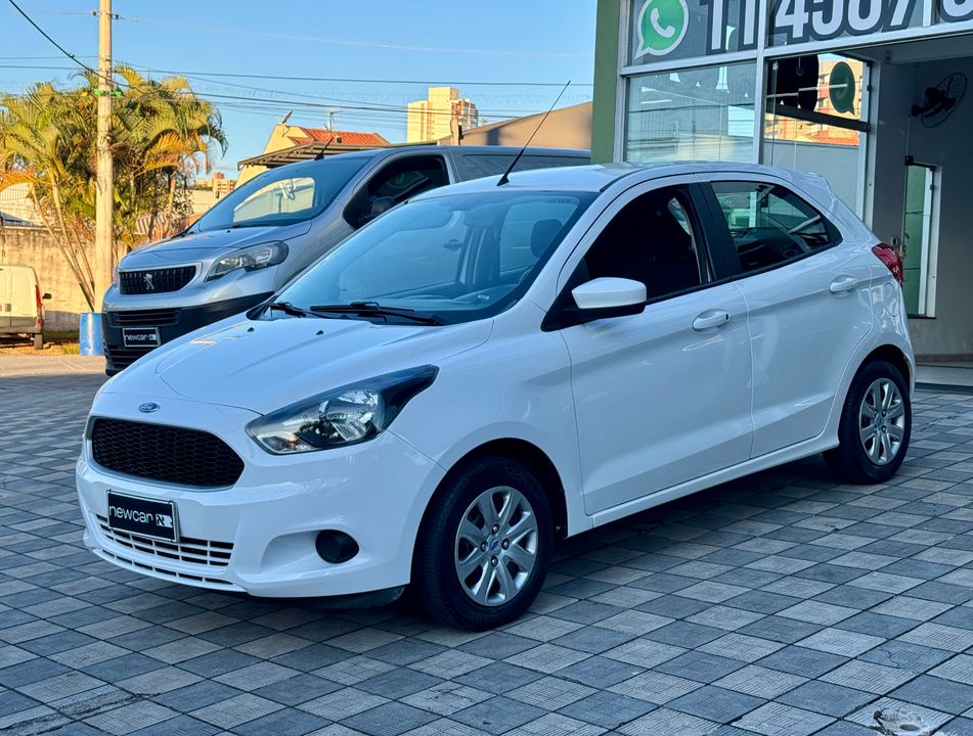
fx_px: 1354
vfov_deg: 30.4
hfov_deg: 39.5
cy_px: 368
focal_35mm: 48
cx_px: 486
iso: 64
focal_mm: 6.76
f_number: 1.78
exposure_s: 1/514
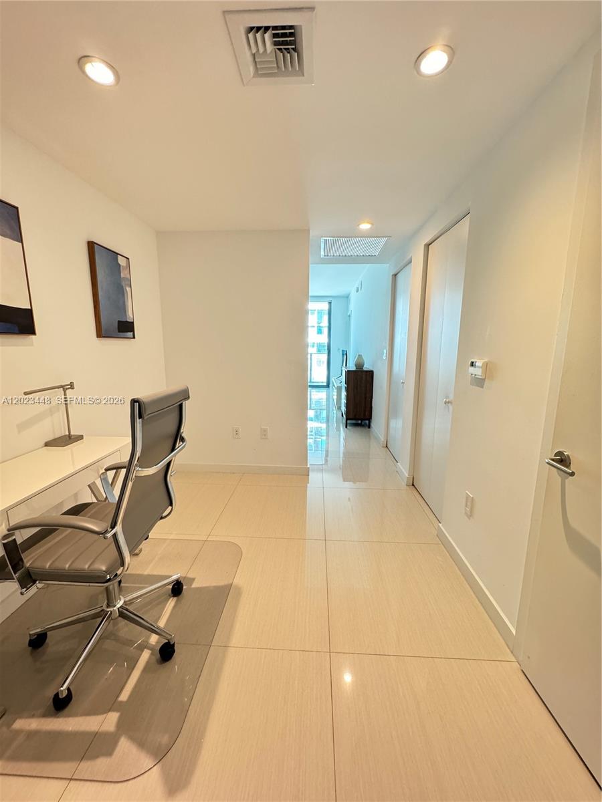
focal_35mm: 14
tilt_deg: -10.0
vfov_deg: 102.1
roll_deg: +0.2
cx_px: 301
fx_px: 325
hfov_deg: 85.7
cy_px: 401
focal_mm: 2.22
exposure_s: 1/60
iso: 400
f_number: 2.2
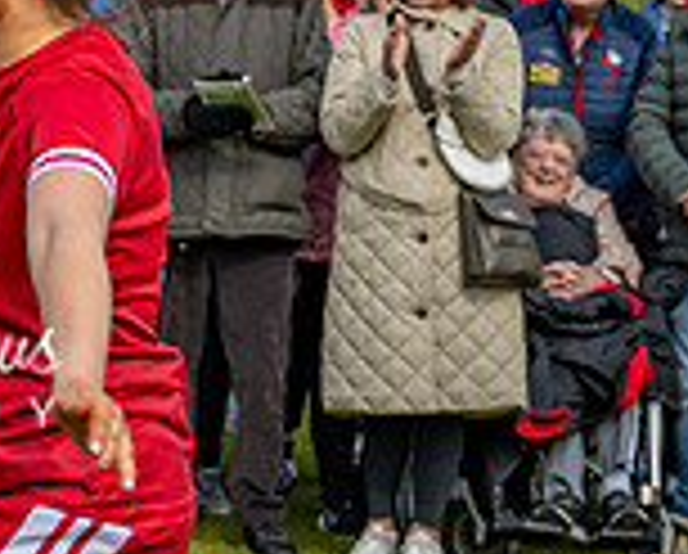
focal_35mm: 167
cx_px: -243
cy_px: 272
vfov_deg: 9.3
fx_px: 3407
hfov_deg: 11.2
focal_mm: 47
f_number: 2.8
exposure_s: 1/1600
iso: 100
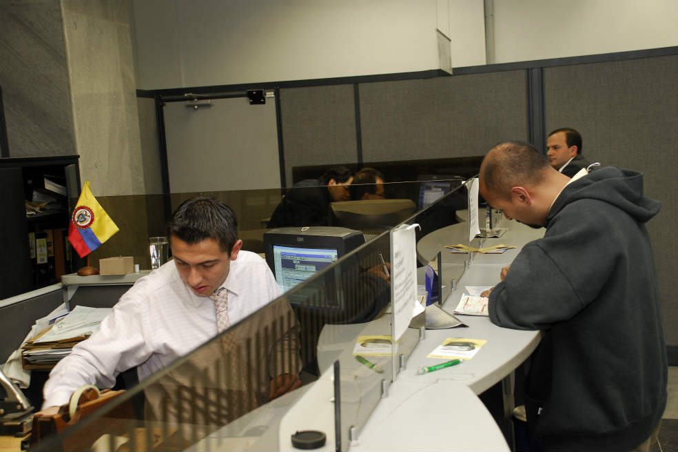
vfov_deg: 28.0
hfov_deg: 41.1
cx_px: 339
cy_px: 226
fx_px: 904
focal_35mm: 48
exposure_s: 1/40
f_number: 4.5
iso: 500
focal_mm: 32
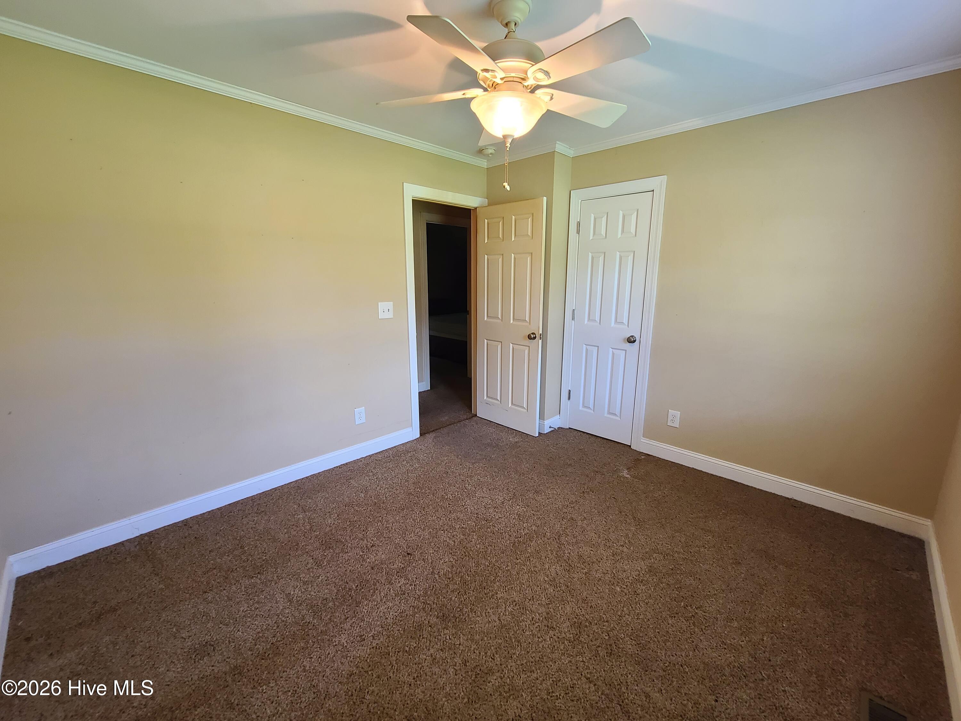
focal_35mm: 13
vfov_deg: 89.9
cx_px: 480
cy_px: 360
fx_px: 361
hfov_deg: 106.2
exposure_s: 1/60
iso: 400
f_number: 2.2
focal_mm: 2.2
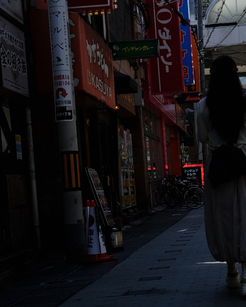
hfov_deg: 19.0
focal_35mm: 80
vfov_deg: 23.8
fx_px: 728
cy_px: 190
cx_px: 195
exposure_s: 1/4000
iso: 250
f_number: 2.8
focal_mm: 23
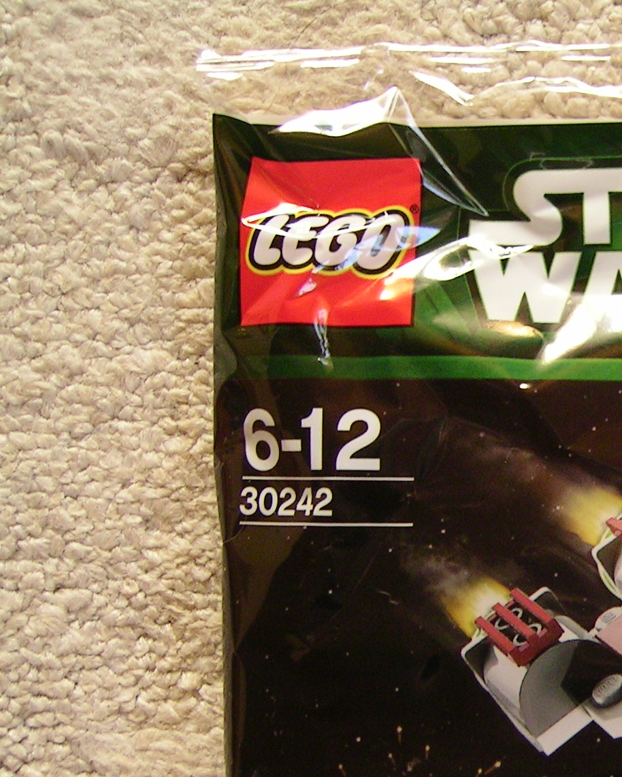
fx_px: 1449
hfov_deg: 22.8
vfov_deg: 29.8
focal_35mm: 63
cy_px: 521
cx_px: 685
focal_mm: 5.6
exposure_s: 1/8.2
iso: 100
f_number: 2.8
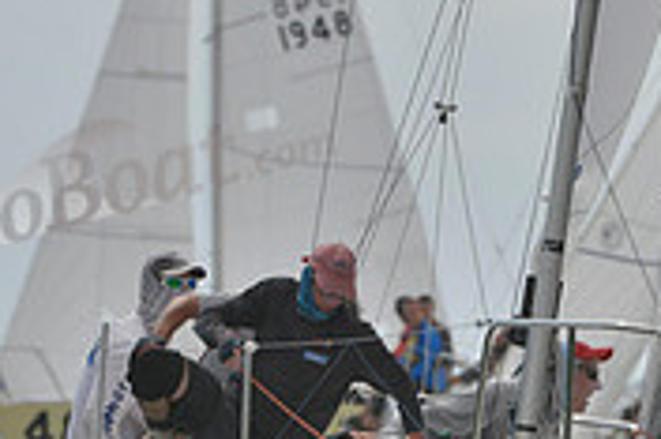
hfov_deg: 1.6
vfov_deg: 1.1
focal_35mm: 1252
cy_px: 340
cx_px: 533
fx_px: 22966
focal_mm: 380
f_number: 9
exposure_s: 1/1000
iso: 280
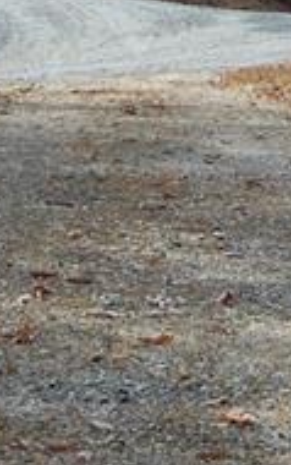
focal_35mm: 195
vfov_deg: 10.6
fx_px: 2471
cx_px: 201
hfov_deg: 6.7
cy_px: -46
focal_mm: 38
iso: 200
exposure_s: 1/200
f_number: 7.1
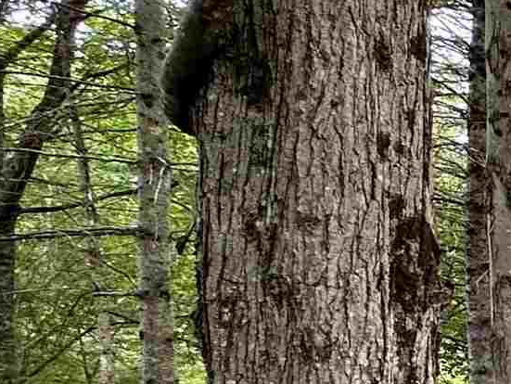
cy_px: 400
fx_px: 1152
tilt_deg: -3.2
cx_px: 1242
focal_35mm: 78
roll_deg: -1.1
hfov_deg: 14.8
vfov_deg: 18.3
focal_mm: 2.22
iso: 64
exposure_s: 1/99
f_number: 2.2
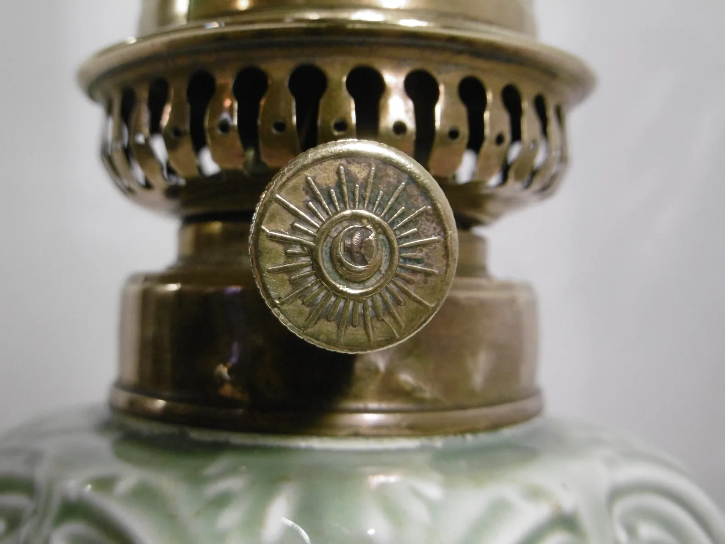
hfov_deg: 49.0
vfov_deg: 37.7
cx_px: 362
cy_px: 272
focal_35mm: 38
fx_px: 796
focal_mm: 6.8
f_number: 3.7
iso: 400
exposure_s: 1/50
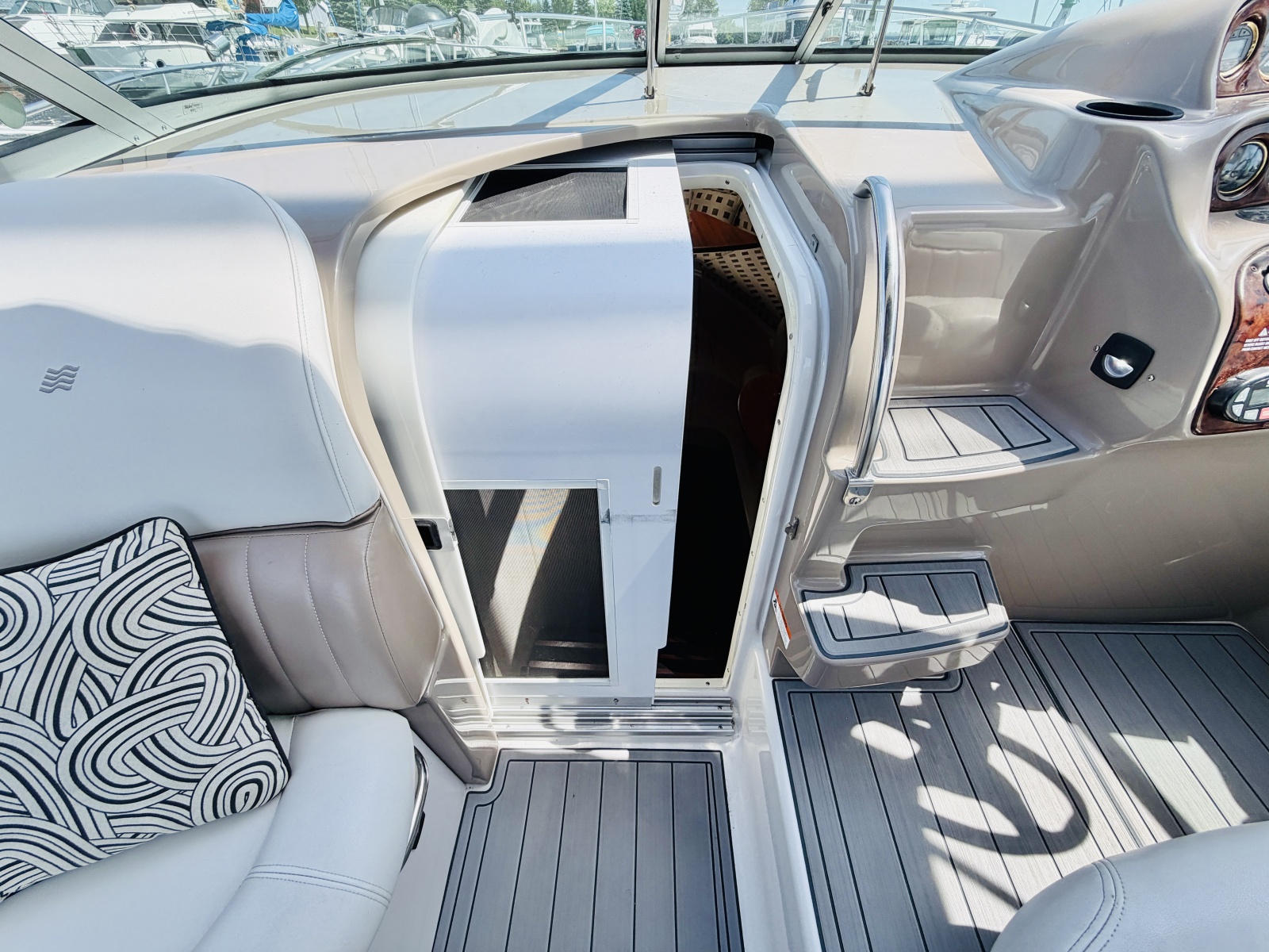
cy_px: 476
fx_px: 513
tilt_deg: -40.3
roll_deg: +0.8
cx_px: 634
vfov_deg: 85.7
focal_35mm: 14
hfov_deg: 102.1
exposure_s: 1/726
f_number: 2.2
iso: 40
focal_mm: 2.22
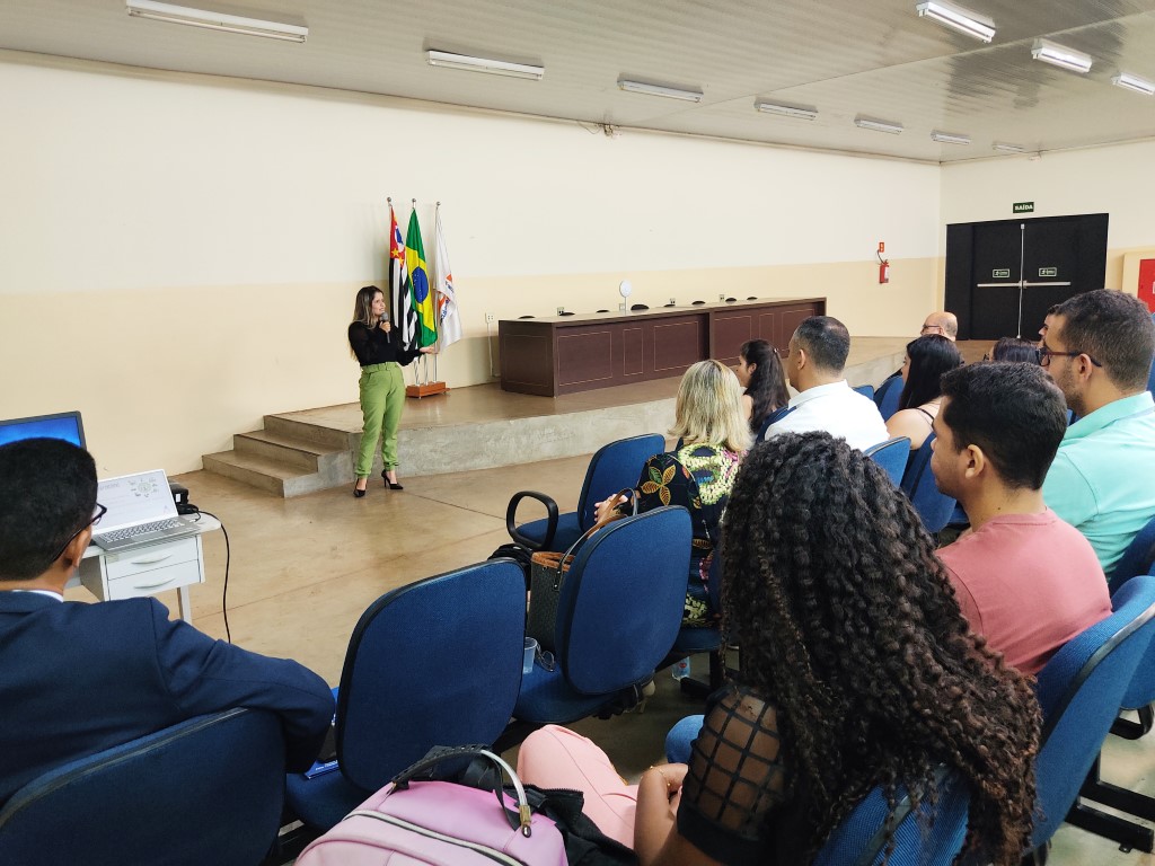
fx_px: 868
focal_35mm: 26
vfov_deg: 53.1
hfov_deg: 67.3
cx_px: 578
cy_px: 433
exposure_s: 1/30
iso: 1026
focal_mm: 4.74
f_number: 1.79
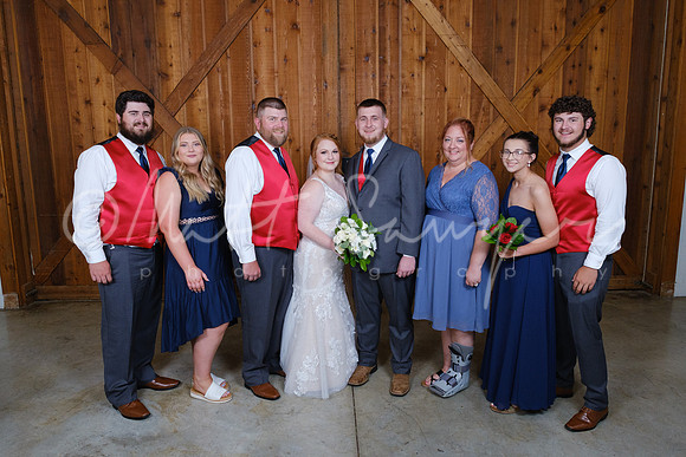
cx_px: 339
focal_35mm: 27
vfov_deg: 47.2
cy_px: 229
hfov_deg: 66.5
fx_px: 523
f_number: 5
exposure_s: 1/60
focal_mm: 16
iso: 1600
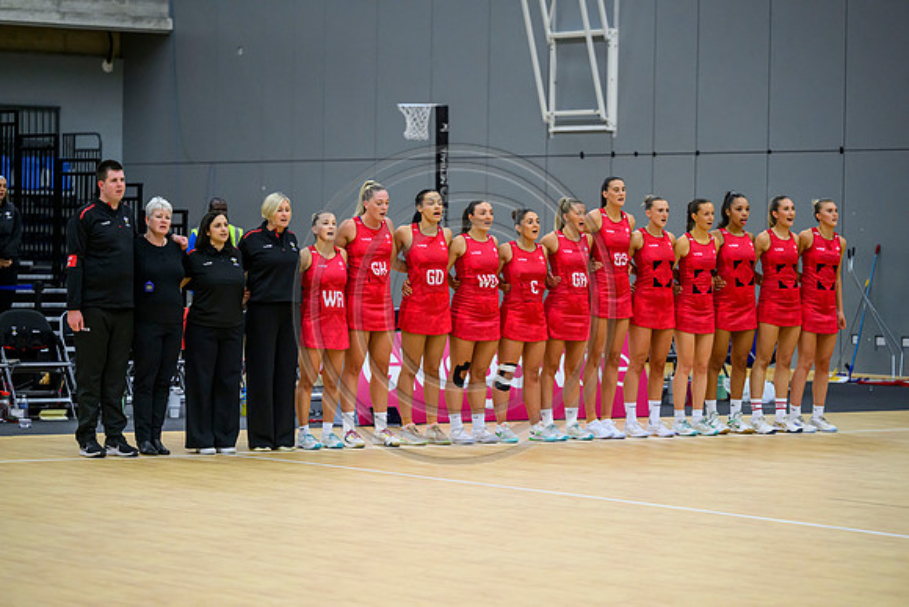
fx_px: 3031
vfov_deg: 11.4
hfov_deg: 17.1
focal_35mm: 120
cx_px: 454
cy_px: 304
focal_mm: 120
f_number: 2.8
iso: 4000
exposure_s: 1/1250
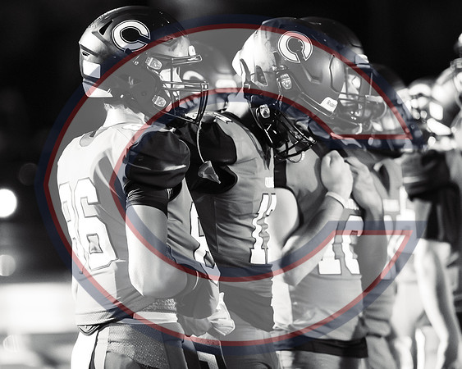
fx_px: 7254
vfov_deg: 2.9
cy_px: 263
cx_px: 193
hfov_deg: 3.6
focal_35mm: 531
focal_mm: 200
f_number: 2.8
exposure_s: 1/1600
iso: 25600
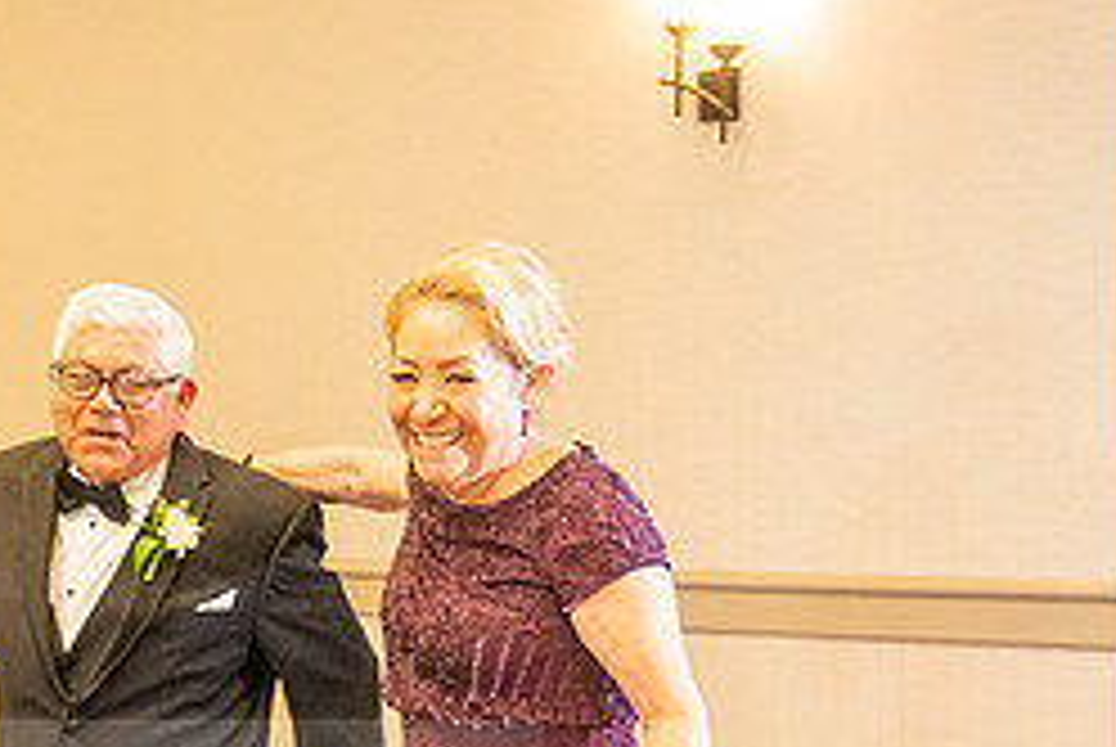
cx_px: 118
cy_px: 807
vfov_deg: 13.2
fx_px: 3166
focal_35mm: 102
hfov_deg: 19.6
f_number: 2.8
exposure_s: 1/80
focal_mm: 35
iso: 1600
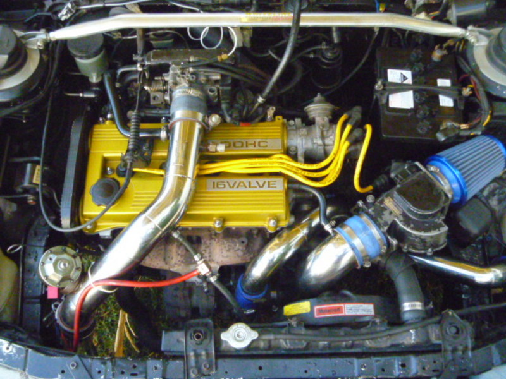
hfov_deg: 52.6
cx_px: 253
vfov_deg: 40.7
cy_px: 190
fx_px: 512
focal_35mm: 35
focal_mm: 6.3
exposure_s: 1/250
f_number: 3.5
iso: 1600
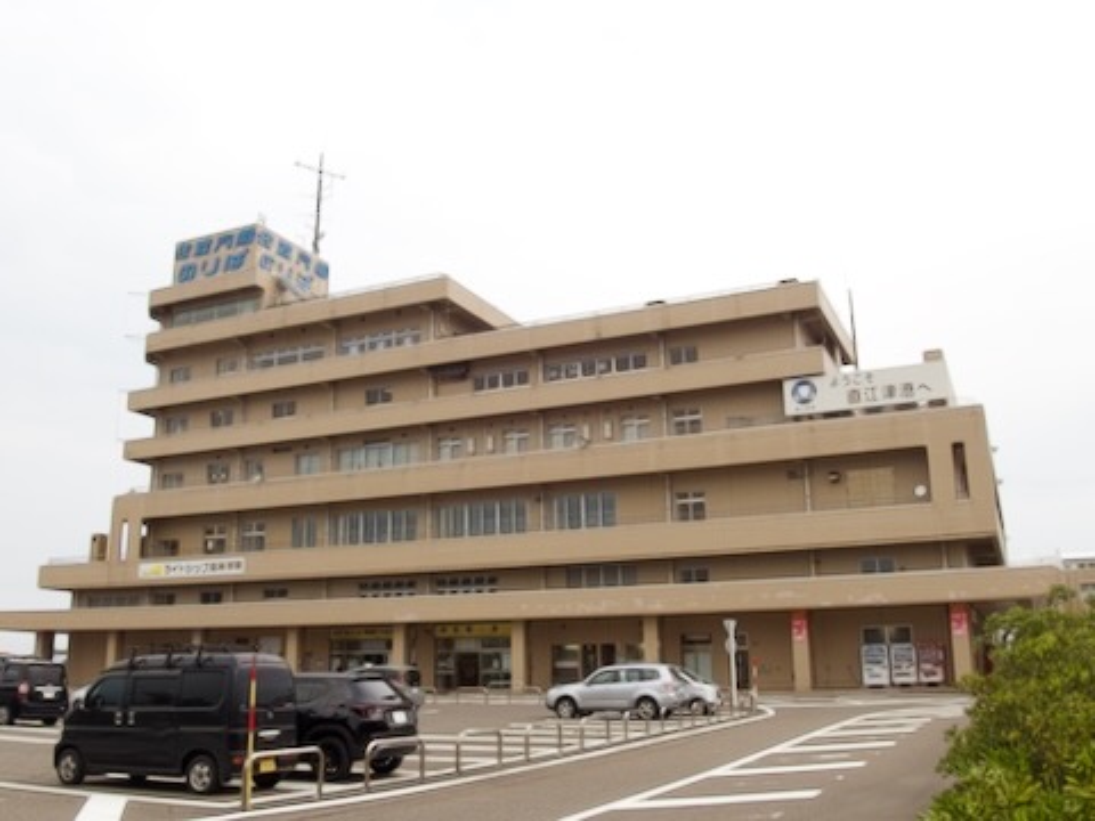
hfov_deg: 56.8
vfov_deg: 44.2
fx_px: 1012
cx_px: 548
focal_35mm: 32
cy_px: 410
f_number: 3.2
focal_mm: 5.79
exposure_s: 1/160
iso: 100
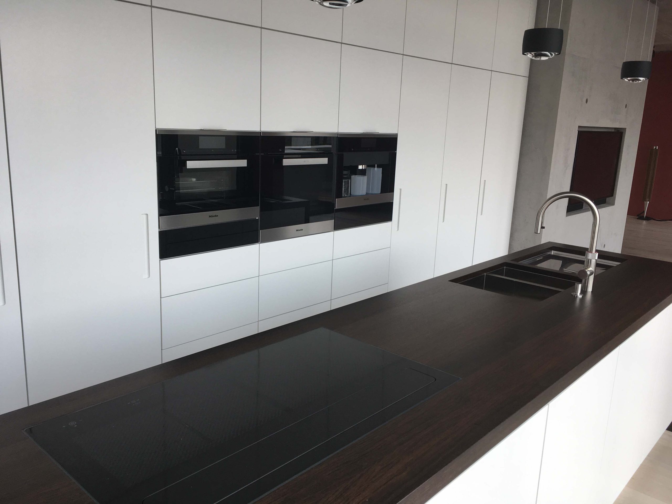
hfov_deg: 61.7
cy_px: 252
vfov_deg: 48.2
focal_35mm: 29
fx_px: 563
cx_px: 336
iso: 25
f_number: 2.2
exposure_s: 1/329
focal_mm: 4.15
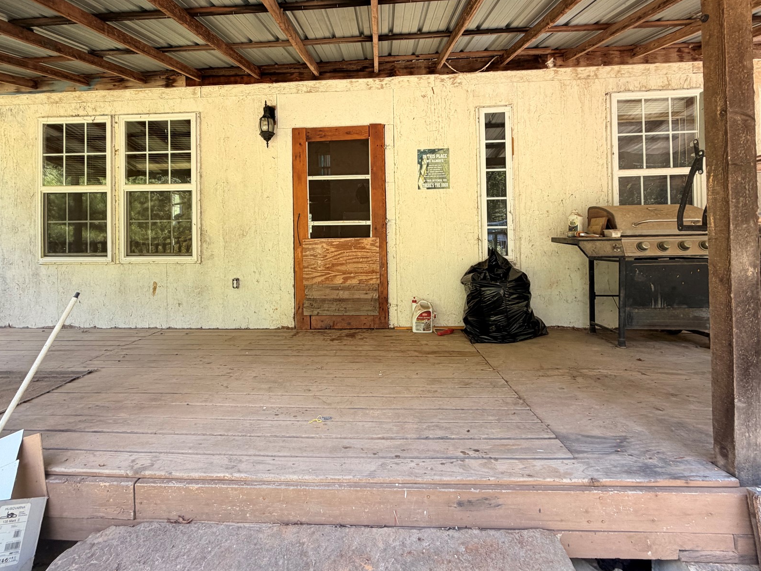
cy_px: 235
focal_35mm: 17
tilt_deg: +0.5
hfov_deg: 90.9
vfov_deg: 74.1
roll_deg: +1.4
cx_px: 361
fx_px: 374
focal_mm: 2.22
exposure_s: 1/121
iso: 80
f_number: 2.2
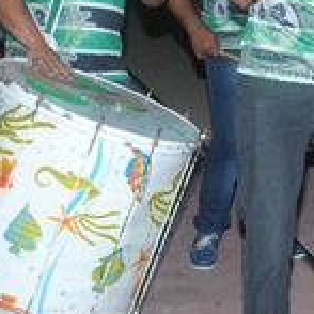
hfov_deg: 15.0
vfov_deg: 15.3
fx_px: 1149
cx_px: 377
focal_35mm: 112
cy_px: 12
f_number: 4
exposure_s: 1/200
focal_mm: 22
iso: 200
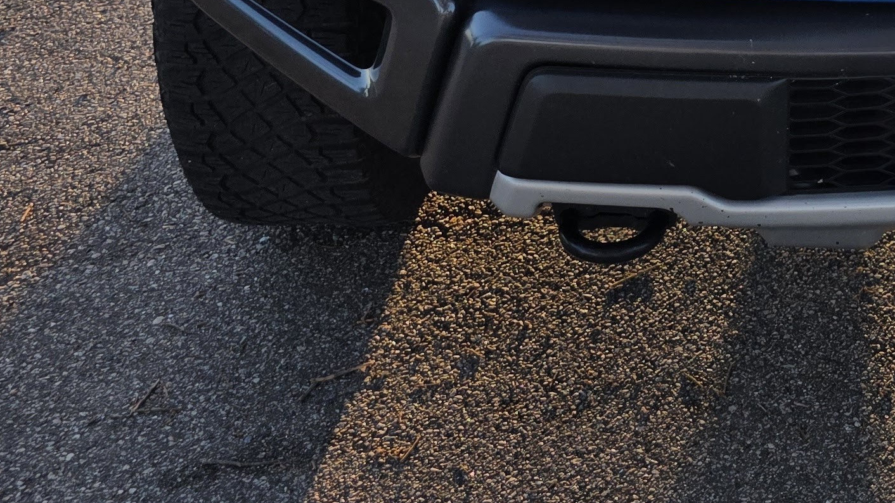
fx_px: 1685
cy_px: -340
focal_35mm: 71
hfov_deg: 27.6
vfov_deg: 15.2
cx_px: 939
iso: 80
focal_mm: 6.3
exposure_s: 1/1325
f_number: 1.7
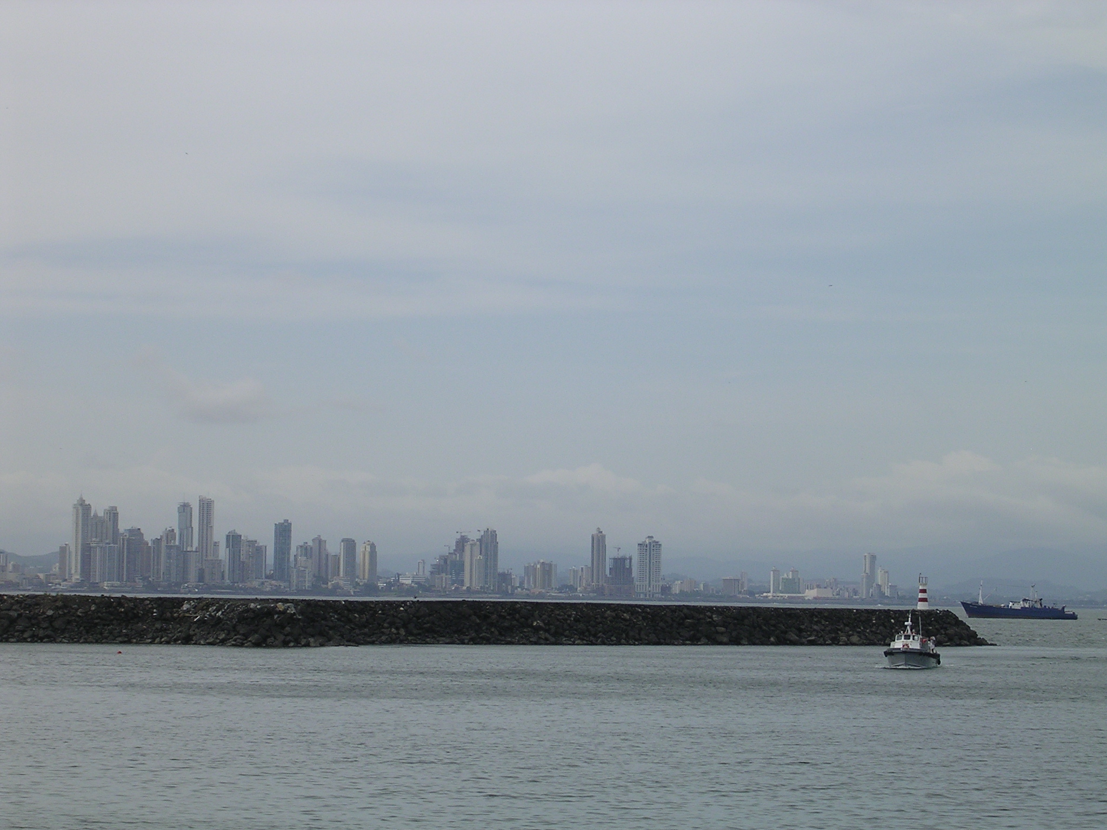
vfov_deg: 12.9
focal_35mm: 115
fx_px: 3678
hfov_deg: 17.1
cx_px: 554
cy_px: 415
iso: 100
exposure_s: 1/567
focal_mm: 17.4
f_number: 4.9
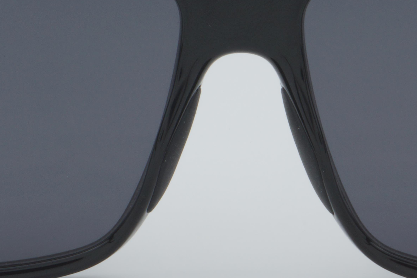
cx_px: 241
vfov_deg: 6.5
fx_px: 2435
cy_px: 97
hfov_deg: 9.8
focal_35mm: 210
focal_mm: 55
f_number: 32
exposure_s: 1/4
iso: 100
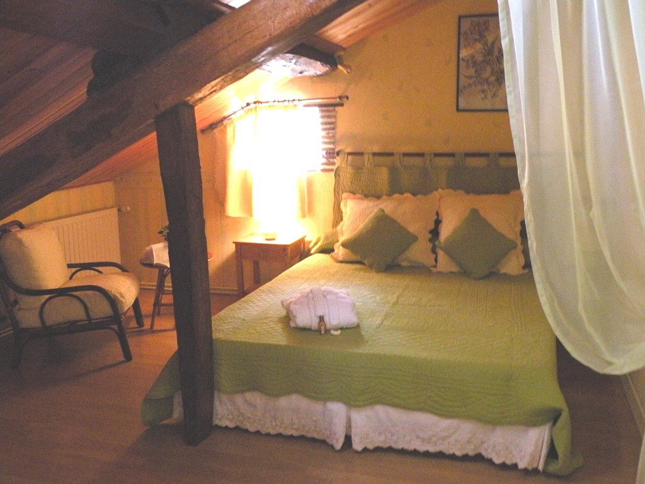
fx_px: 615
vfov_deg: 42.9
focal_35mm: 33
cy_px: 242
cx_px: 322
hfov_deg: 55.4
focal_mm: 5.8
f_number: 3.2
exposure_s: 1/14.4
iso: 400
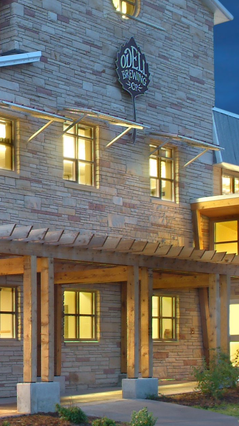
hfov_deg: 15.1
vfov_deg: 28.4
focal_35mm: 74
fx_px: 834
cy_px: 146
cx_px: -121
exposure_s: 4
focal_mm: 14
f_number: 11
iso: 100
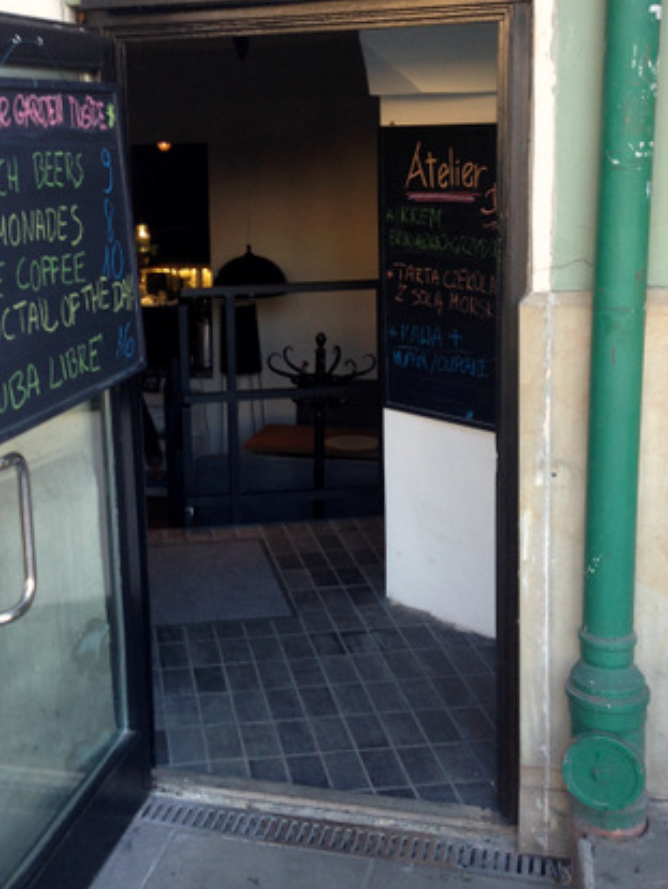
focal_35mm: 51
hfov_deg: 28.4
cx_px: 221
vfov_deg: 37.2
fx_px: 1311
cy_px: 331
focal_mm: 4.12
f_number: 2.4
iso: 50
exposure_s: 1/30
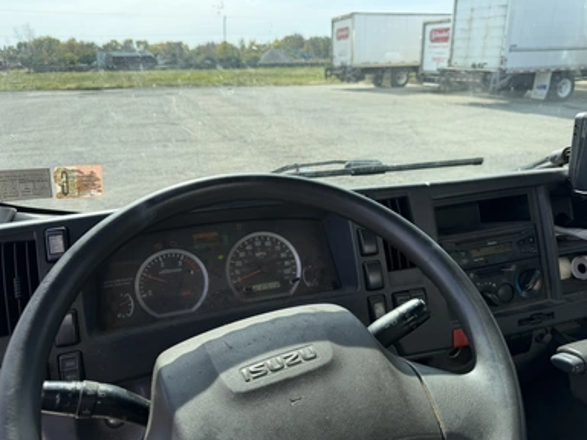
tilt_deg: -19.4
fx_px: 424
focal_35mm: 25
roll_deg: +1.8
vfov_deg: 54.9
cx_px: 294
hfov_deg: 69.4
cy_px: 220
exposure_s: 1/1653
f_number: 1.78
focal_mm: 6.76
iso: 80
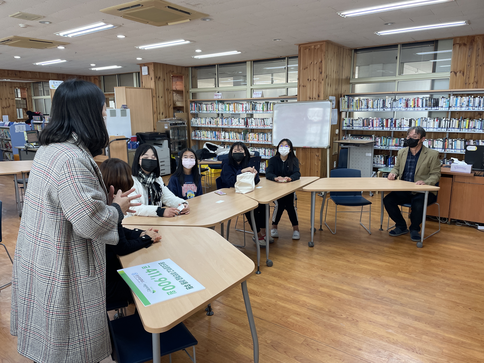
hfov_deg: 67.3
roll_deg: +1.1
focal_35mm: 26
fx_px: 364
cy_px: 182
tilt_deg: -11.2
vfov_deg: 53.1
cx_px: 242
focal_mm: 4.2
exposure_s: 1/120
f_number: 1.6
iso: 100
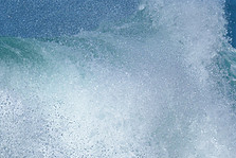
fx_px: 16543
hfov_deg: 0.8
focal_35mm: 2522
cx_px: -78
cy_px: 164
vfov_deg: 0.5
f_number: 6.3
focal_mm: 800
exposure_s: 1/2000
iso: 200
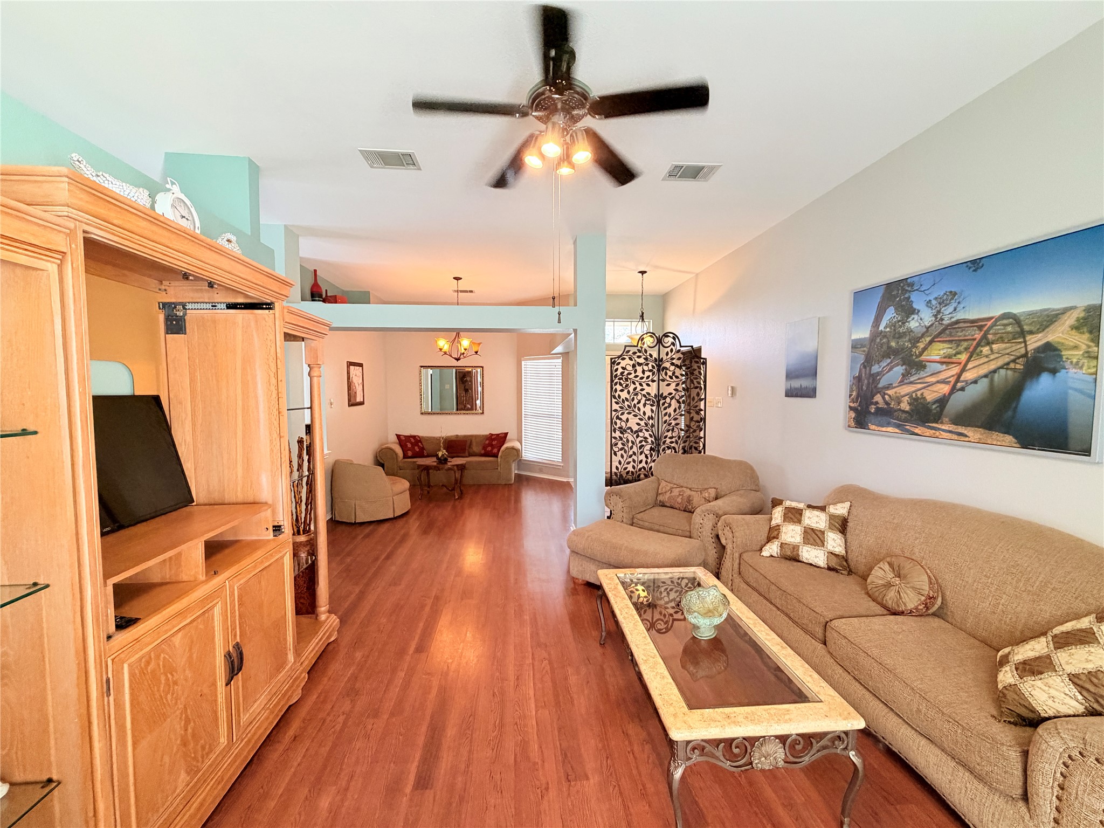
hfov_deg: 102.1
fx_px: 446
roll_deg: +0.4
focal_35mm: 14
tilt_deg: -3.0
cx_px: 552
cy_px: 414
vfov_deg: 85.7
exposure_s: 1/60
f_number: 2.2
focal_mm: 2.22
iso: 320
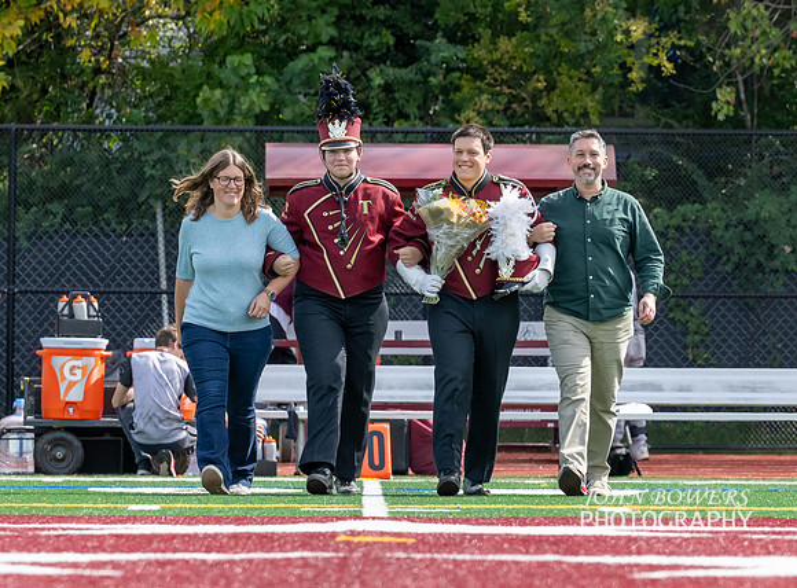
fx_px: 8200
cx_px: 541
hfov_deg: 5.6
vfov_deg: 4.1
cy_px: 341
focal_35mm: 358
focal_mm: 180
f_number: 5.6
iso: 400
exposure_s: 1/1000
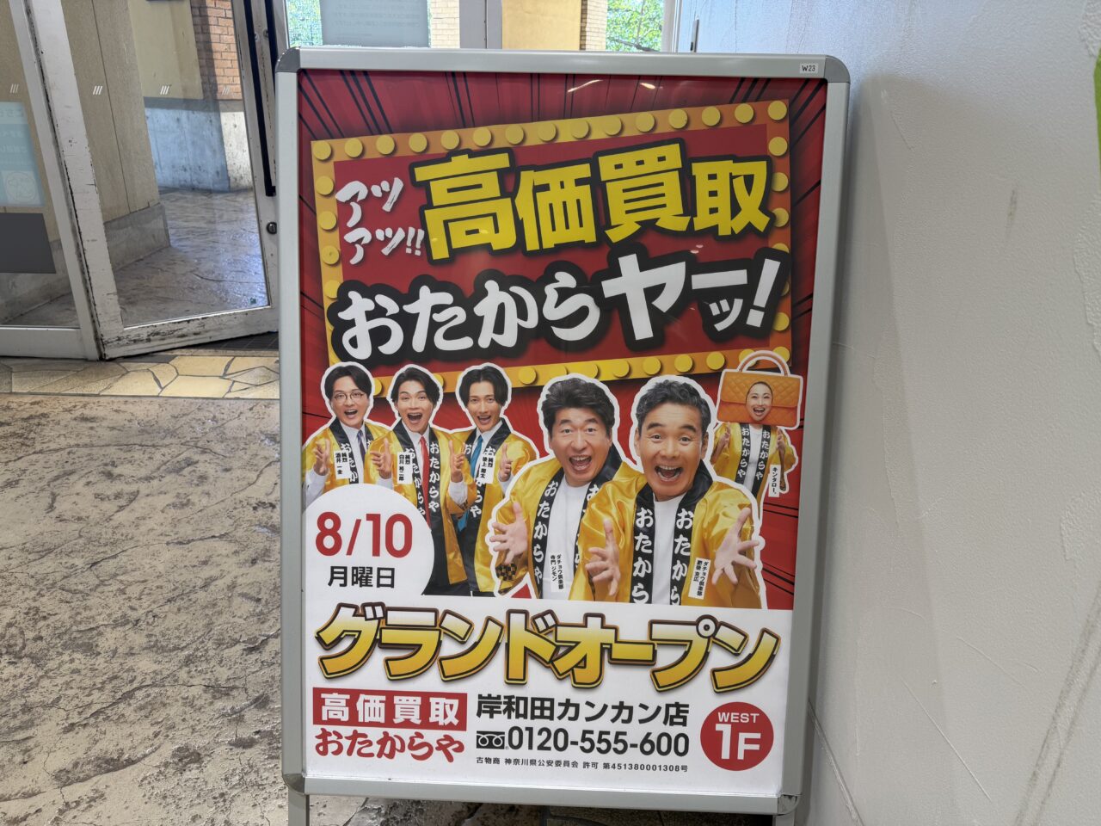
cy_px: 413
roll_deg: -1.9
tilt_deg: -24.2
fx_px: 763
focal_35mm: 24
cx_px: 550
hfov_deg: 71.6
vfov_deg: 56.8
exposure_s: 1/120
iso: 50
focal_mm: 6.76
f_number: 1.78
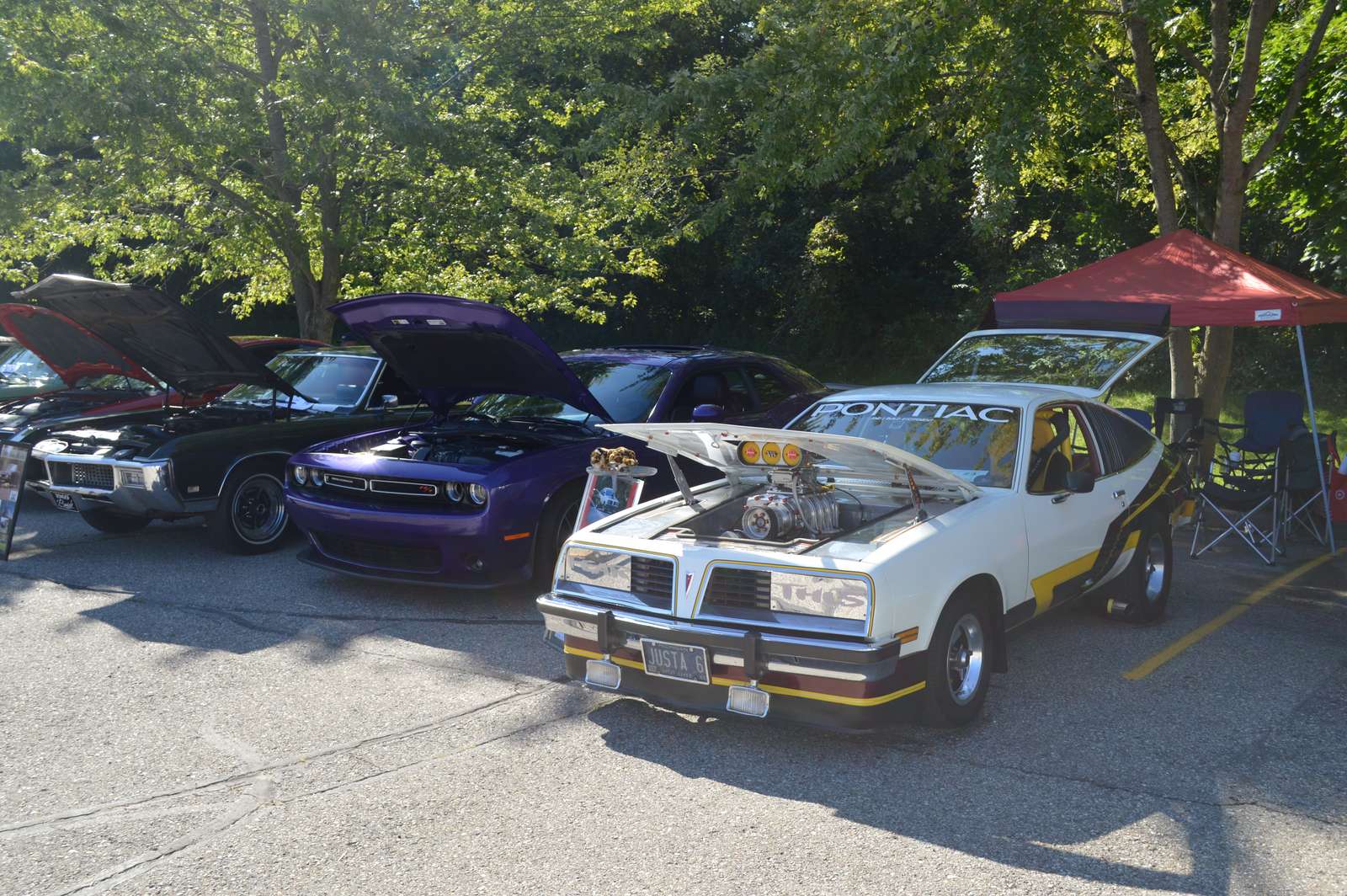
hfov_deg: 53.2
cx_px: 674
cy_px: 448
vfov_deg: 36.8
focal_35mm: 36
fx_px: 1346
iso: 100
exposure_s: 1/160
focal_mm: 24
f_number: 5.6
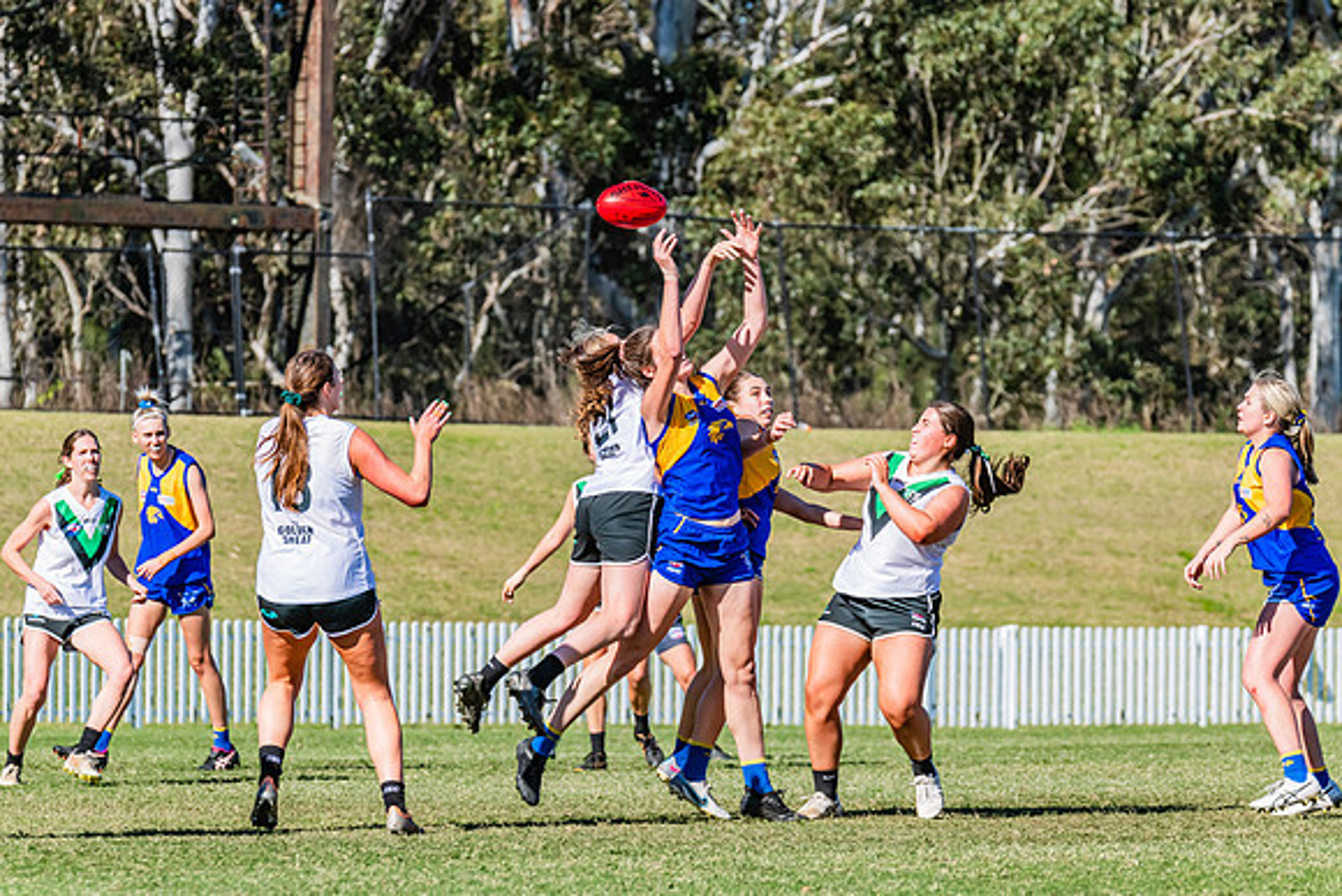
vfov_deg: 4.7
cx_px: 663
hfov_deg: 7.1
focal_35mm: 291
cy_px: 448
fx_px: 10836
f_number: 10
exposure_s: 1/1250
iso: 640
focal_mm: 270
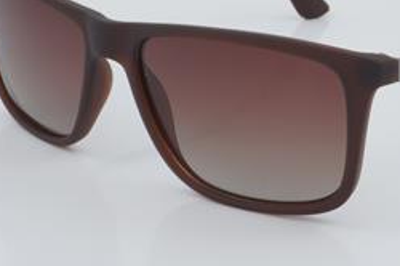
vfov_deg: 11.4
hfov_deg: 17.0
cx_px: 283
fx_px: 1332
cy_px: 82
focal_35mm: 120
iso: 100
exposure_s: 1/3
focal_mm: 50
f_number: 32
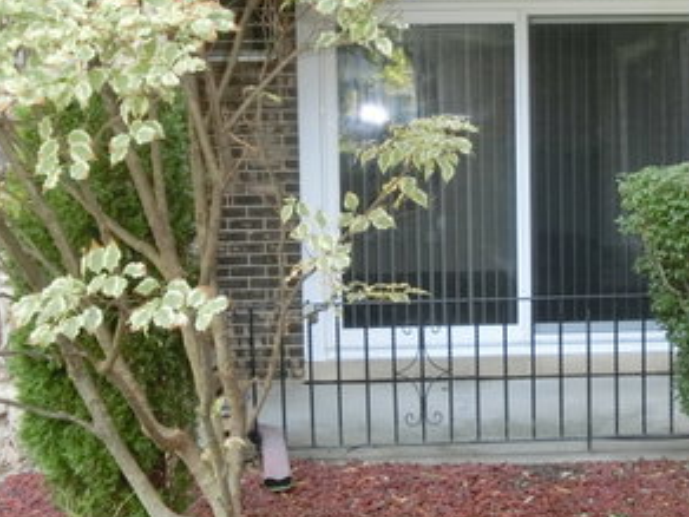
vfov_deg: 20.2
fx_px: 1453
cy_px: 267
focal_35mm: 73
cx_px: 473
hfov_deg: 26.5
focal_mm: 9.16
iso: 400
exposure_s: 1/100
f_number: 4.3
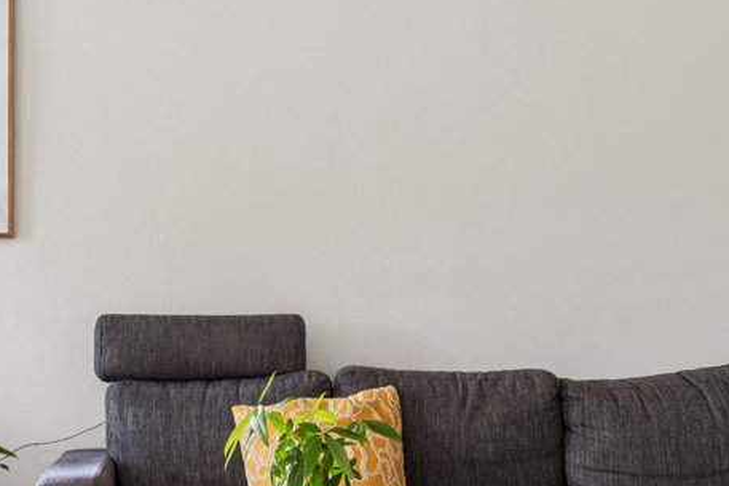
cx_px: 147
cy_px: 289
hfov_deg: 23.8
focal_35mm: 84
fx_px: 1701
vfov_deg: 16.3
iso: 200
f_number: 8
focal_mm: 32
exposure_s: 1/8
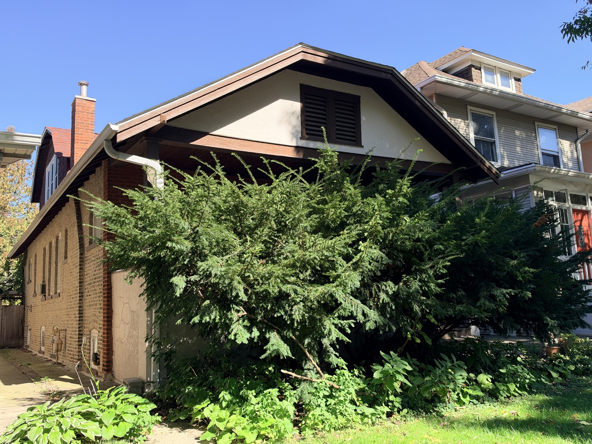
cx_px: 296
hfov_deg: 61.7
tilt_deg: +8.9
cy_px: 222
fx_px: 496
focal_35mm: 29
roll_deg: +3.6
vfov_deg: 48.2
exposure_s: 1/1041
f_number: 1.8
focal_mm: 6.93
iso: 80
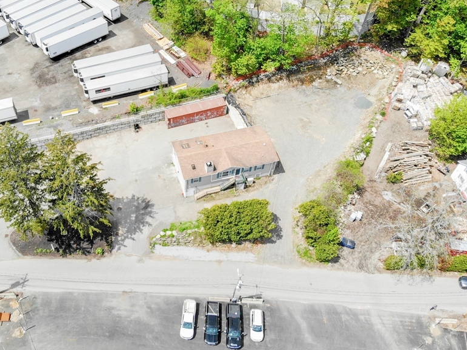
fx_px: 431
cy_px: 145
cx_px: 165
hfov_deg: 55.9
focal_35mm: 32
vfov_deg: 44.0
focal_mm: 4.5
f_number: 2.8
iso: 100
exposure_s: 1/1041
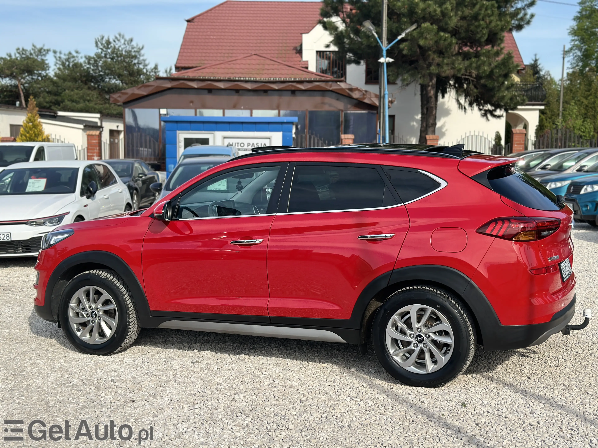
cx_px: 299
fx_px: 829
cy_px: 224
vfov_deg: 30.3
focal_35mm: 48
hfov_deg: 39.7
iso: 80
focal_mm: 6.86
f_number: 1.78
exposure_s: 1/2667
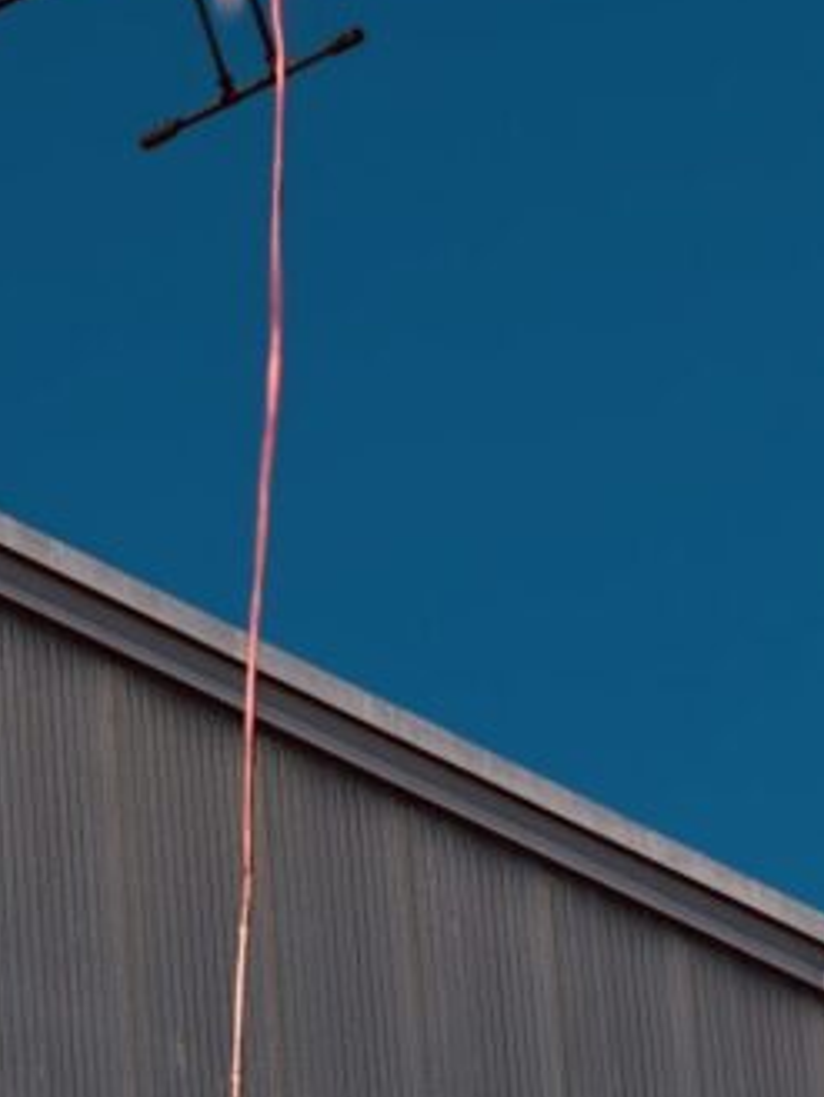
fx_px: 11831
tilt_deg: +31.4
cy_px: -210
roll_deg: +2.9
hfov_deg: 4.0
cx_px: -250
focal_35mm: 373
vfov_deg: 5.3
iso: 50
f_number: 2.8
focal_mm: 15.66
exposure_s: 1/2611
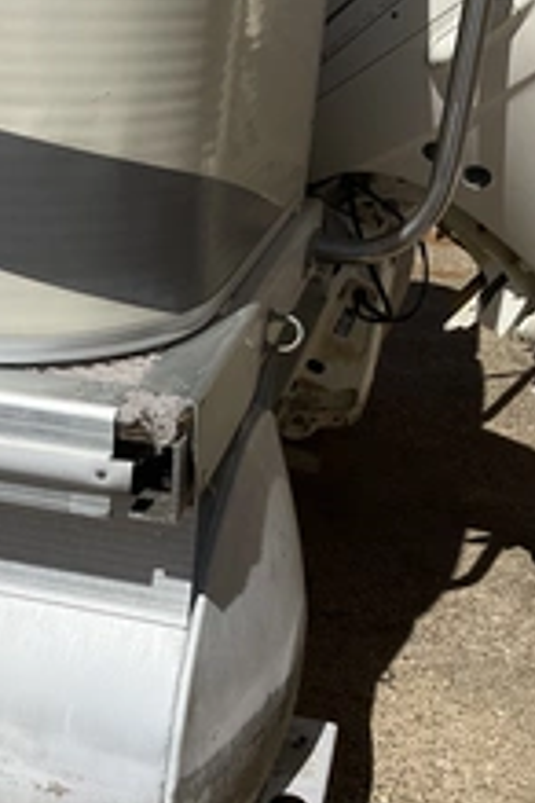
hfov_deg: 24.4
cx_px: 143
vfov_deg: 35.9
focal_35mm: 55
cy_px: 535
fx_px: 1226
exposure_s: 1/5263
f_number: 1.8
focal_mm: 3
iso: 25
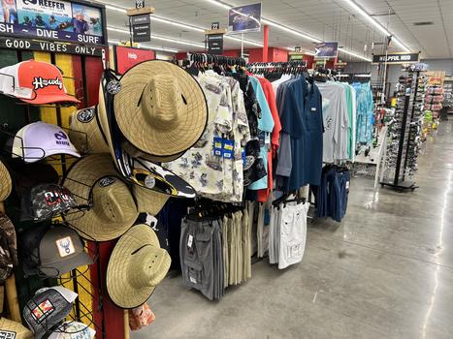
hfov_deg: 67.3
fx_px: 340
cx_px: 226
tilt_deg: -14.6
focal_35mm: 26
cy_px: 170
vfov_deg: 53.0
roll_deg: -0.4
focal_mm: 5.7
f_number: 1.5
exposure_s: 1/60
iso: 64
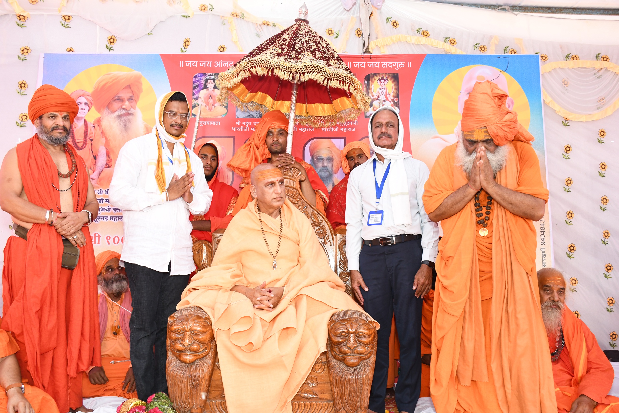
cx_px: 310
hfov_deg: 57.2
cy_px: 206
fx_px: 567
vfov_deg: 40.0
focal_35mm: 33
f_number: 6.3
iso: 1000
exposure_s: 1/125
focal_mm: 22
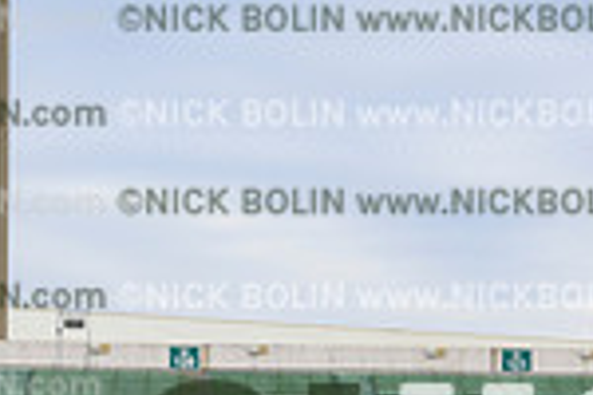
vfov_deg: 9.4
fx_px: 2355
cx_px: 419
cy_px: 571
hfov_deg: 14.3
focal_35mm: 143
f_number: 4
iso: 125
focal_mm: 37
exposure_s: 1/320
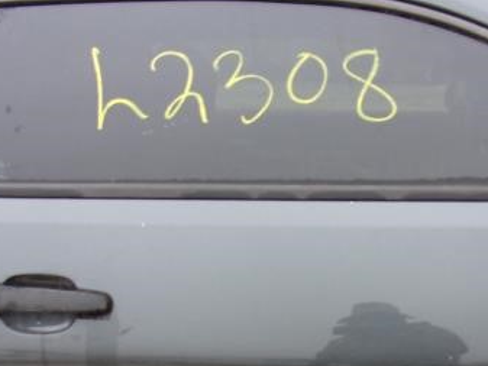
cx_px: 350
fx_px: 804
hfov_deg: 33.3
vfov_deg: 24.4
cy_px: 376
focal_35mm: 57
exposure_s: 1/34
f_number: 3.3
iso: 113
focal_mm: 4.3
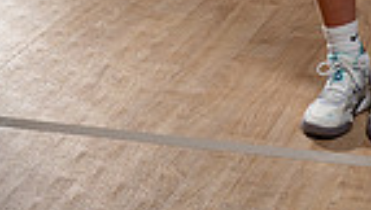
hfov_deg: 12.4
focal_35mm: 171
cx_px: 350
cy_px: -309
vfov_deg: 6.7
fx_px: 1685
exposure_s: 1/250
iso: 100
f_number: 8
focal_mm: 52
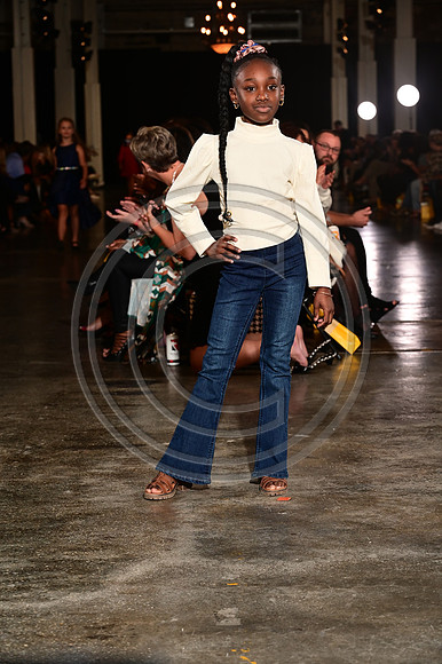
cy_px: 332
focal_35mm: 86
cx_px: 221
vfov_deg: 23.7
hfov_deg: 15.9
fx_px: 1586
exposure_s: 1/160
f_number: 6.3
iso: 1000
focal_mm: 86
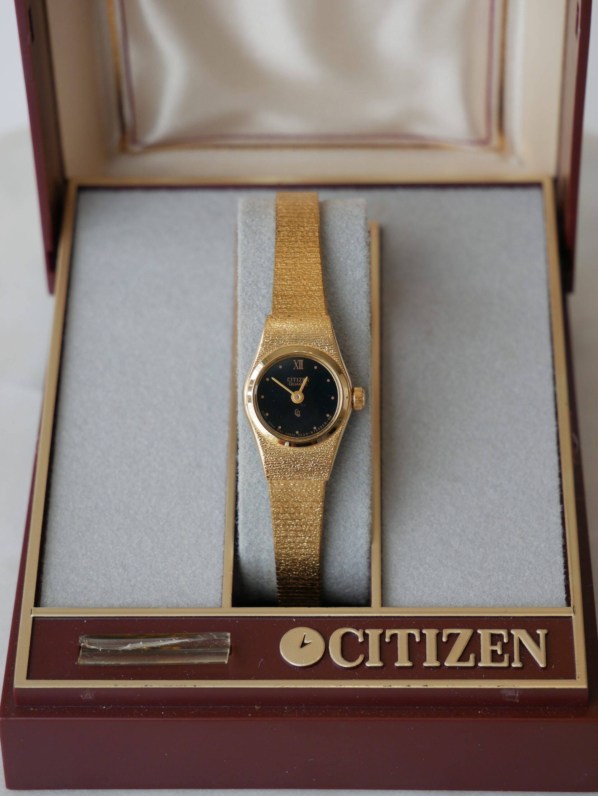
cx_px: 299
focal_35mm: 104
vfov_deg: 18.9
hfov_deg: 14.2
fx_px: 2394
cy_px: 398
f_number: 5.6
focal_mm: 52
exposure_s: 1/125
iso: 200
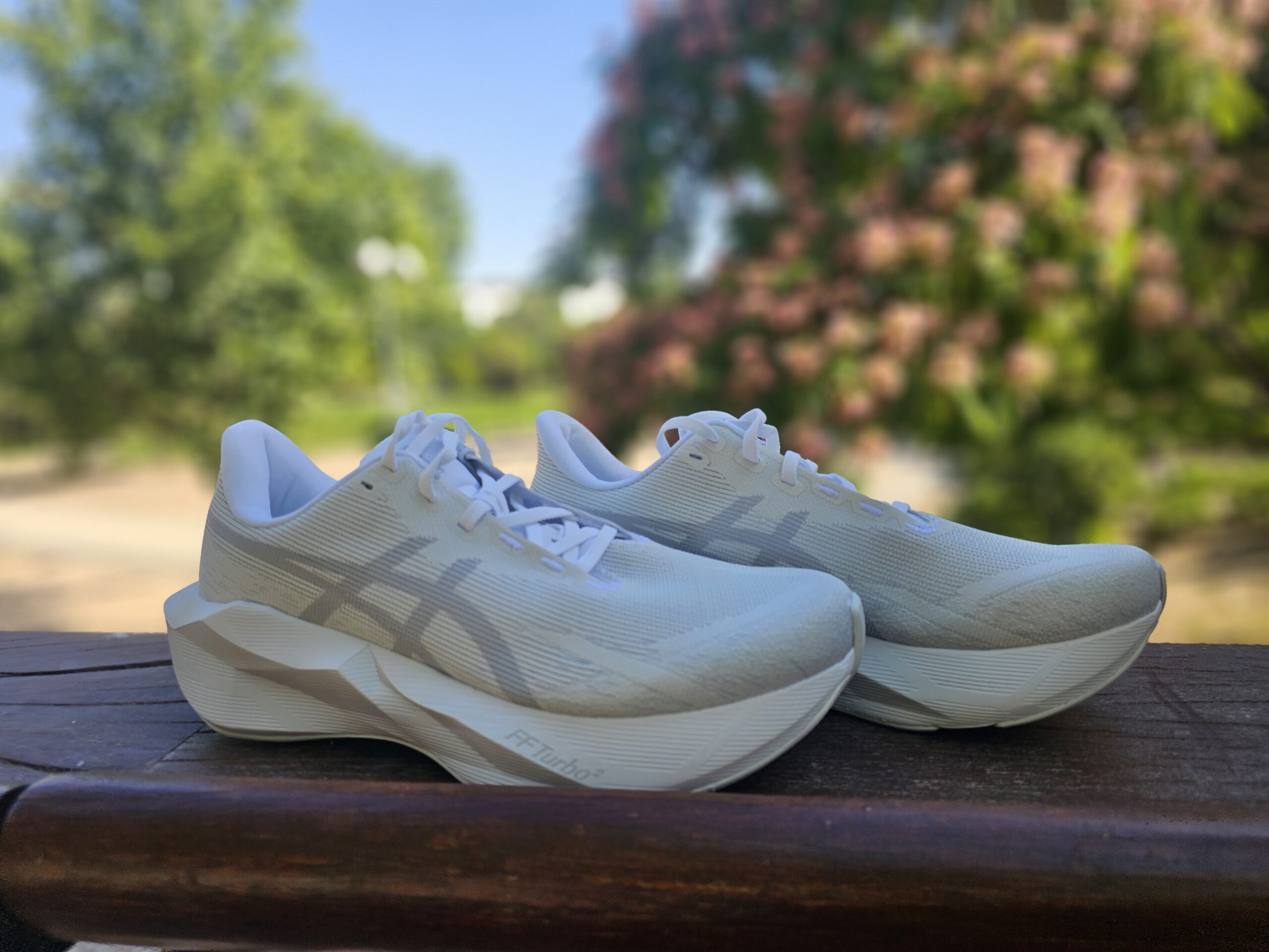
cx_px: 634
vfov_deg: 58.9
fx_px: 843
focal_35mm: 23
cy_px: 476
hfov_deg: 73.9
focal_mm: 6.3
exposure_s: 1/265
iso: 10
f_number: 1.7
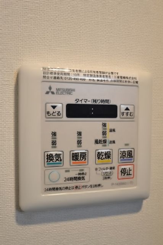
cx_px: 82
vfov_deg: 53.1
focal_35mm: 36
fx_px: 244
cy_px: 122
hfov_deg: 36.9
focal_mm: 24
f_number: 4.5
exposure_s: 1/30
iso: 640
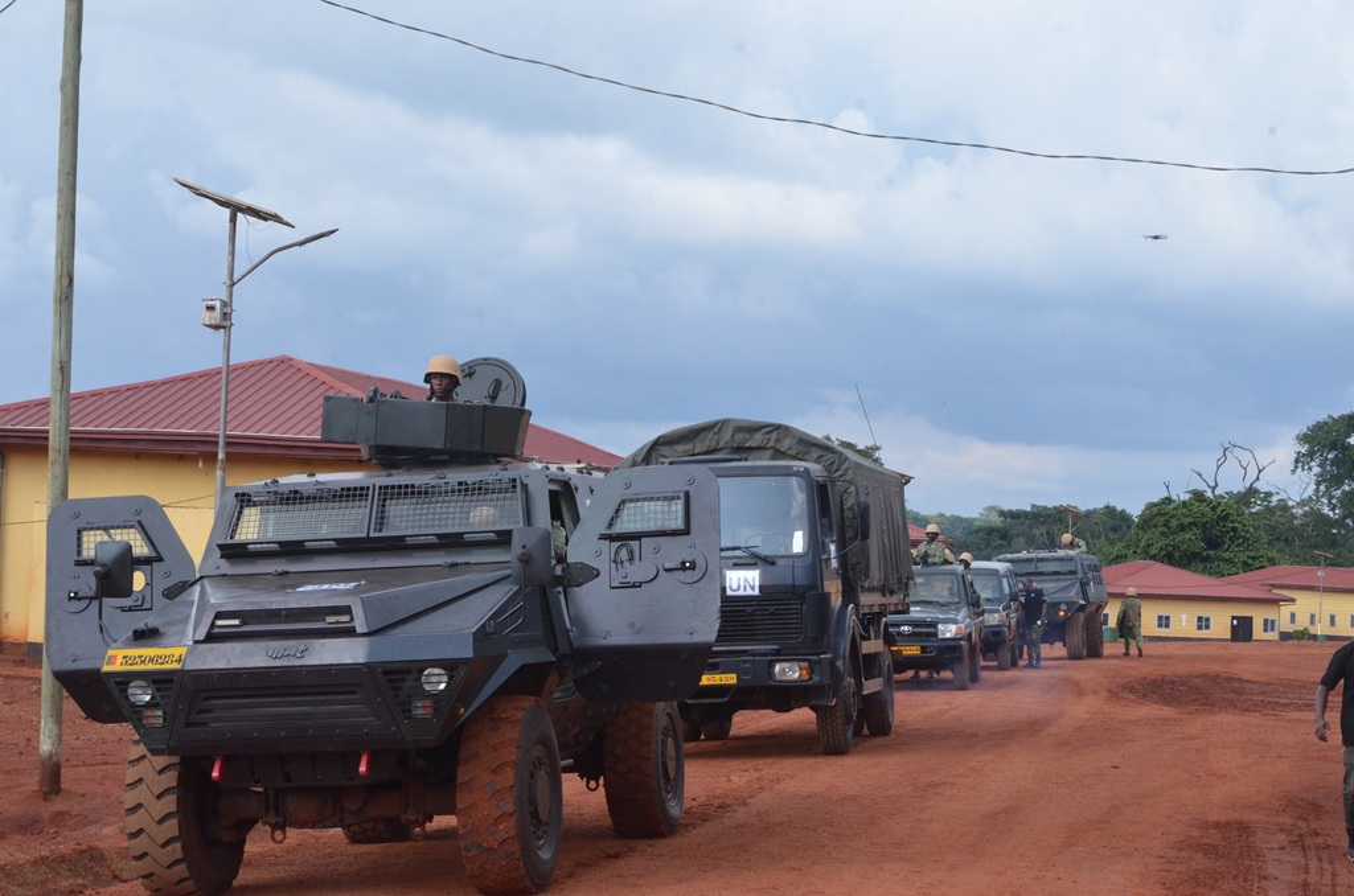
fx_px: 2815
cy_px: 448
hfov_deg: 27.0
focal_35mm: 75
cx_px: 677
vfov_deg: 18.1
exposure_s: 1/640
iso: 1600
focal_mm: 50
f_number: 13
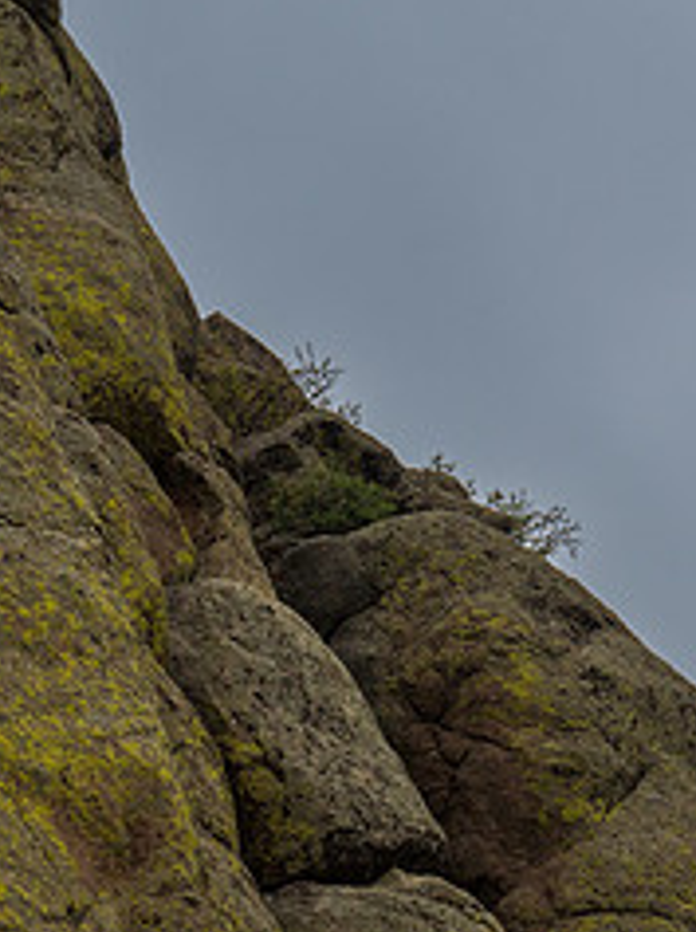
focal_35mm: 1768
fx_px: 47526
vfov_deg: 1.1
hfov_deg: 0.8
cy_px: 714
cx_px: 861
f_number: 7.1
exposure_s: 1/1600
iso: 140
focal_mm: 500
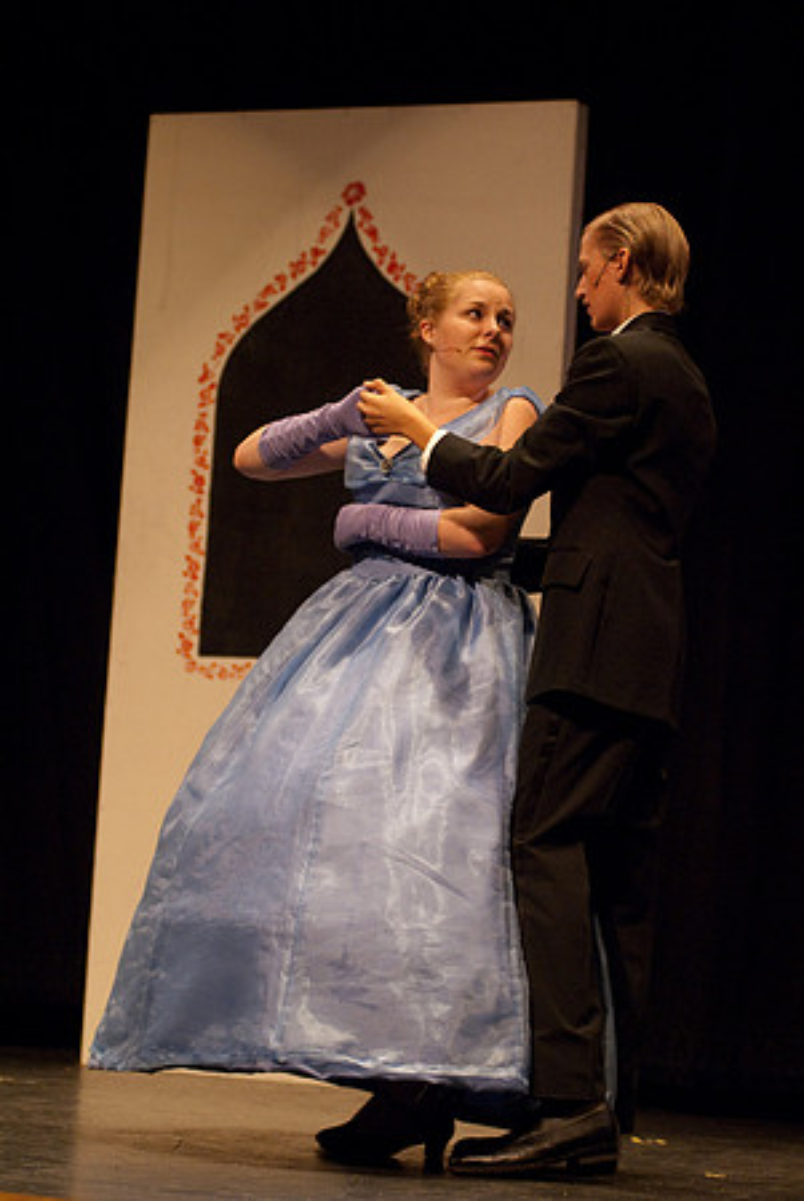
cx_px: 402
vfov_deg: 17.0
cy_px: 600
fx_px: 4010
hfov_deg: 11.4
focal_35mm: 120
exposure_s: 1/160
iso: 1000
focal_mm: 80
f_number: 2.8
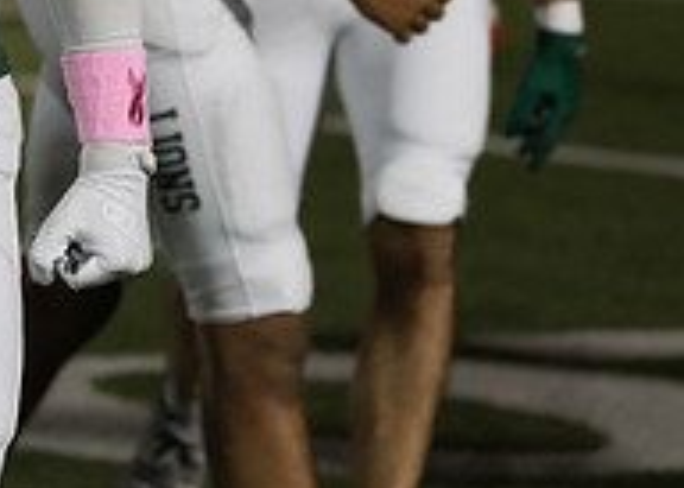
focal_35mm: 336
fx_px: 6525
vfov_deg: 4.3
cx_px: -208
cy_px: -262
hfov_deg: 6.0
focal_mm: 78
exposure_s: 1/1000
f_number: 2.8
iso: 1000
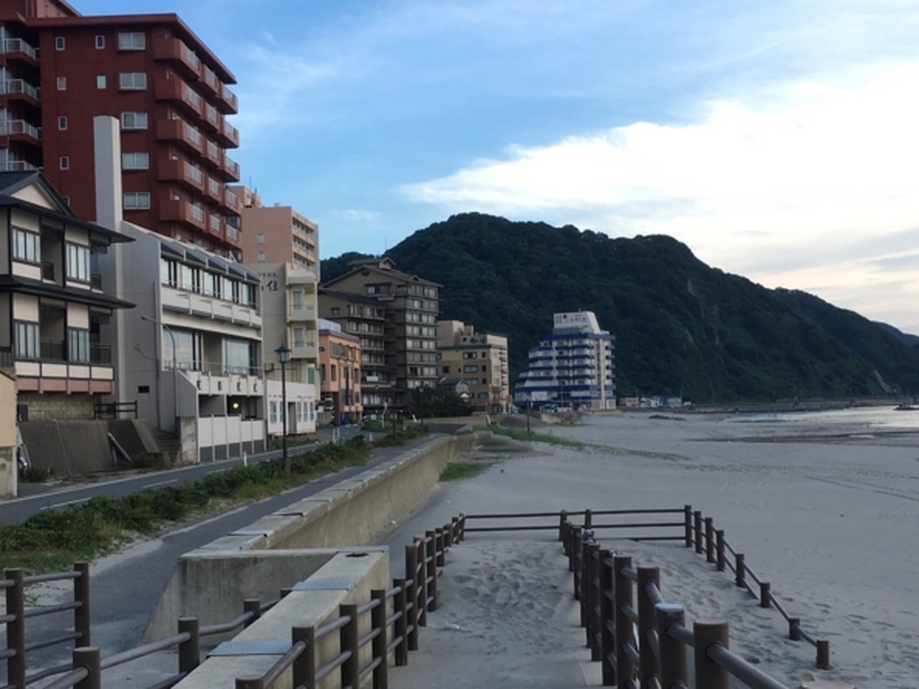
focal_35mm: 50
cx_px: 486
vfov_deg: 29.1
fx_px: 1327
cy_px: 378
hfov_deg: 38.2
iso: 25
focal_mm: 4.15
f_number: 2.2
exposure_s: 1/263
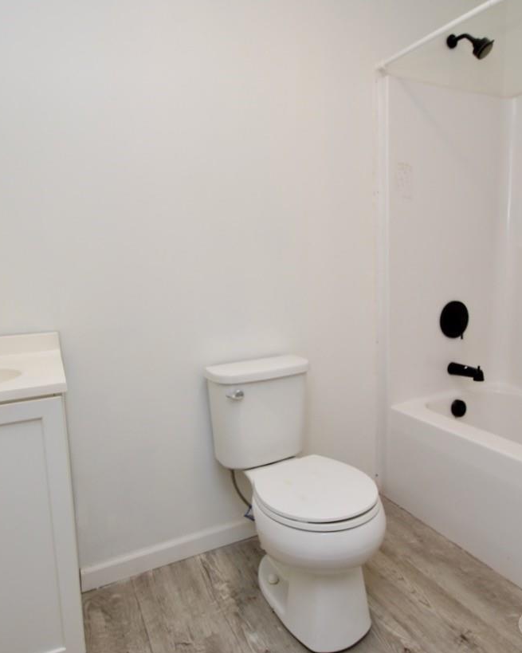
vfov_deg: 75.0
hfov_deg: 62.7
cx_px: 308
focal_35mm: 22
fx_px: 425
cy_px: 321
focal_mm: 10
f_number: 8
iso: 400
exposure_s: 1/60
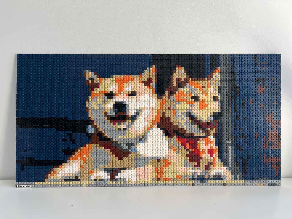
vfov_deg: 53.1
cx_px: 146
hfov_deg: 67.3
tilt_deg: -7.1
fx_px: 219
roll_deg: +0.7
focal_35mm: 26
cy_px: 110
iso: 50
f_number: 1.6
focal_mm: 5.1
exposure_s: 1/122
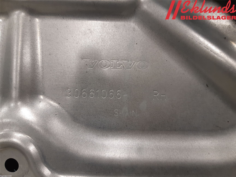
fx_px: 177
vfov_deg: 53.1
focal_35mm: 26
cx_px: 118
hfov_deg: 67.3
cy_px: 88
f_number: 1.7
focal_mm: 3.93
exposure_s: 1/50
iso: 80
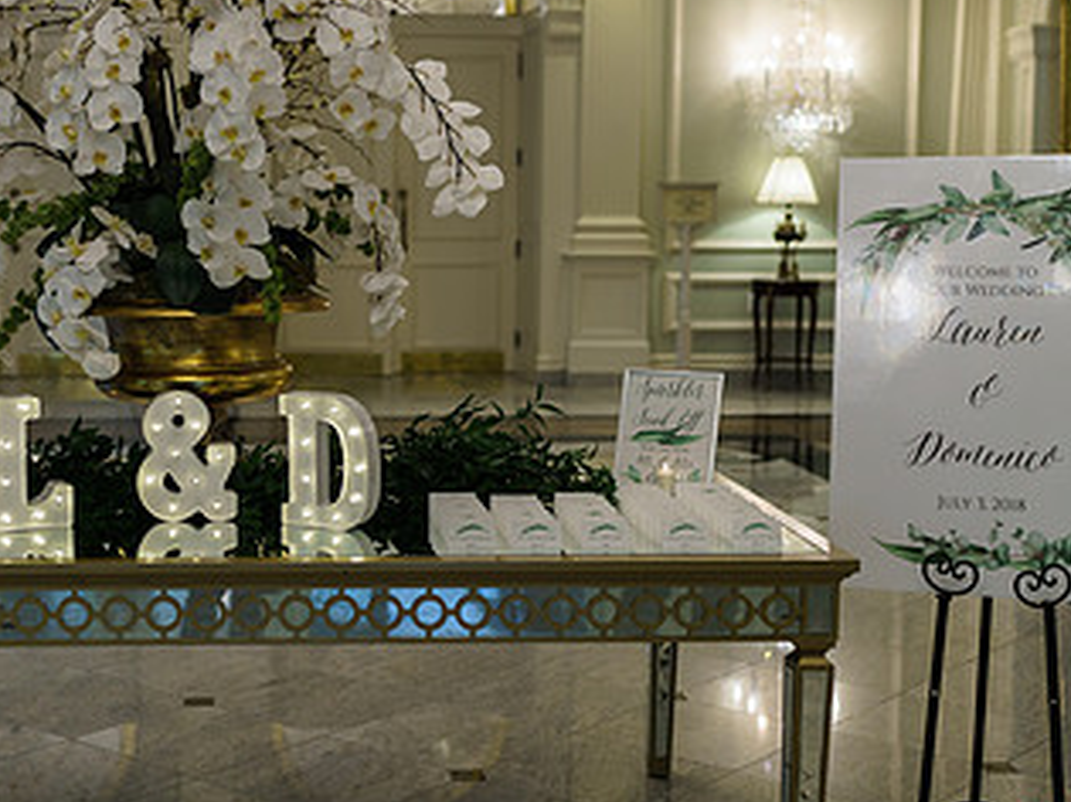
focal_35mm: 62
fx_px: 1918
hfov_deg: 30.8
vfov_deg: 23.6
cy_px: 331
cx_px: 289
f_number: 2
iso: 400
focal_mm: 35
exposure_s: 1/160
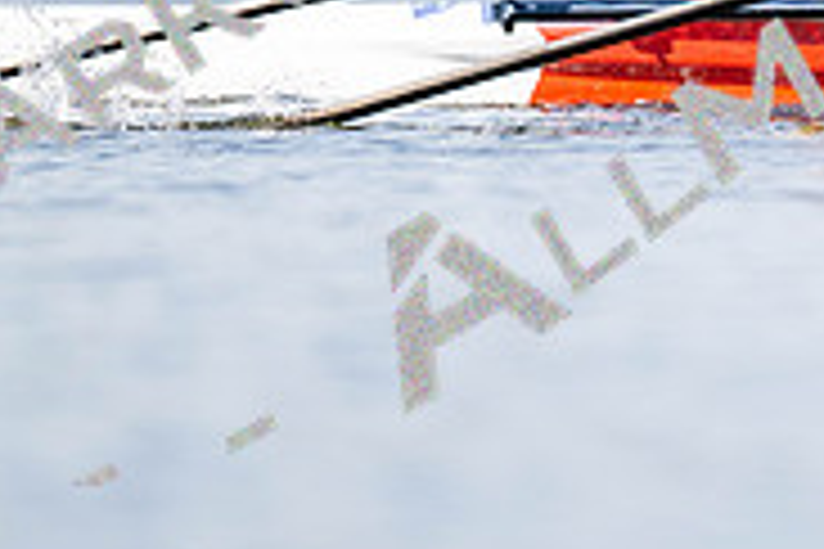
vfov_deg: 0.7
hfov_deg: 1.1
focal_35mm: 1901
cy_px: -286
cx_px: 1301
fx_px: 43508
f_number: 4
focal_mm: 600
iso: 360
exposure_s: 1/2500
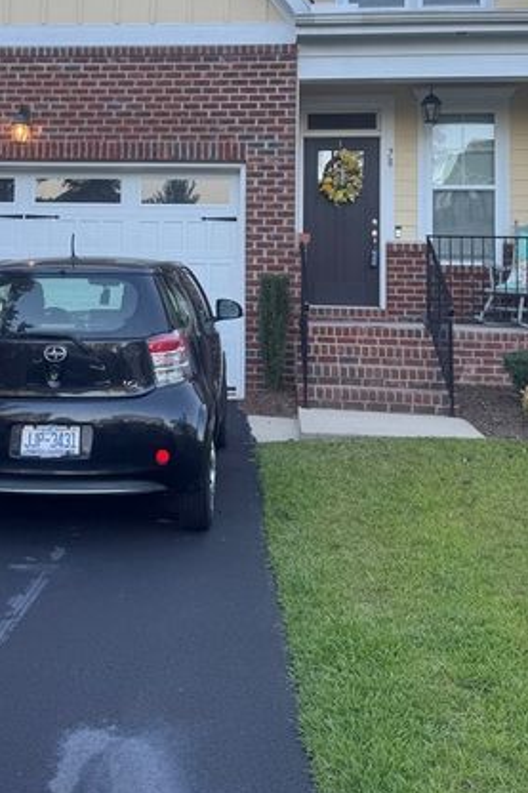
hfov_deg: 33.0
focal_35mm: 40
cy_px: 216
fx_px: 881
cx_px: 168
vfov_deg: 47.0
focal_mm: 6.76
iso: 80
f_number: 1.78
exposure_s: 1/298
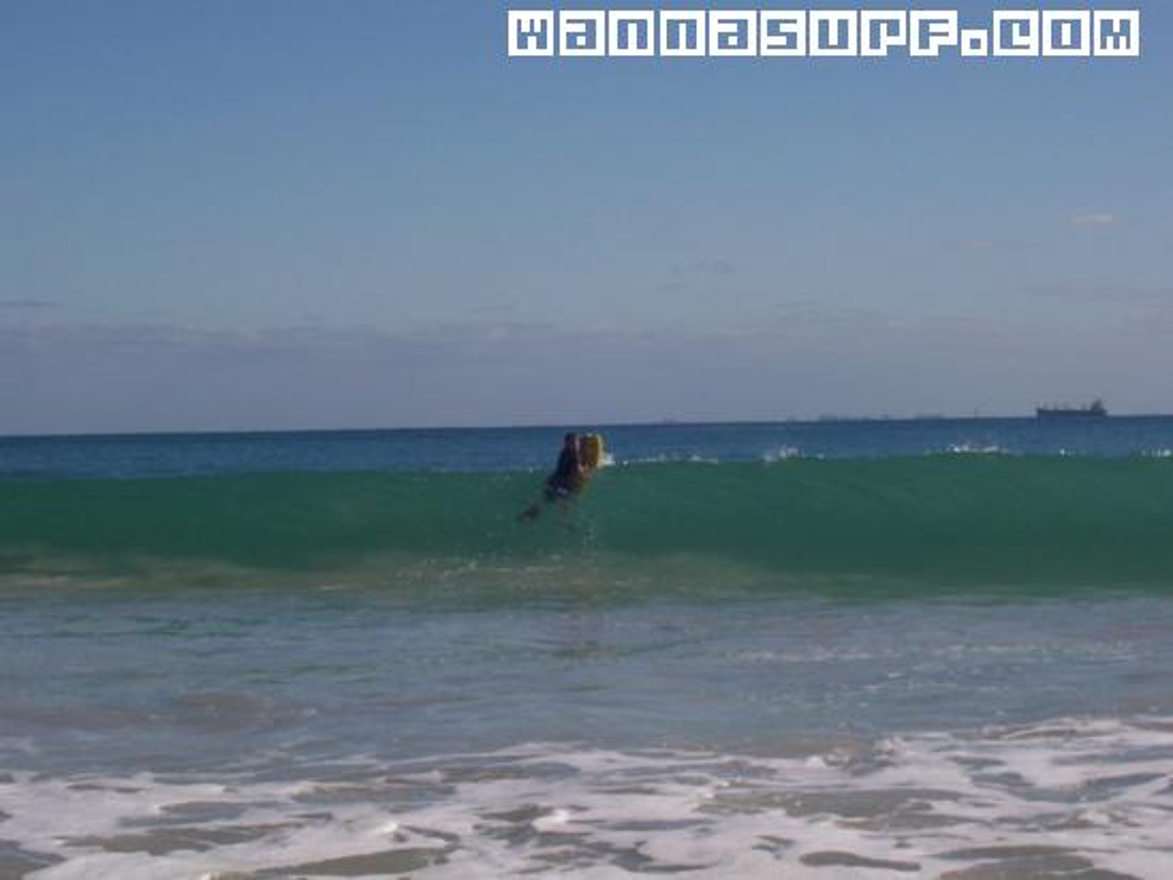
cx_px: 586
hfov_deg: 17.7
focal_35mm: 111
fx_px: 3762
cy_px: 440
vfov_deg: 13.3
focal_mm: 16.8
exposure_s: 1/500
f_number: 9.5
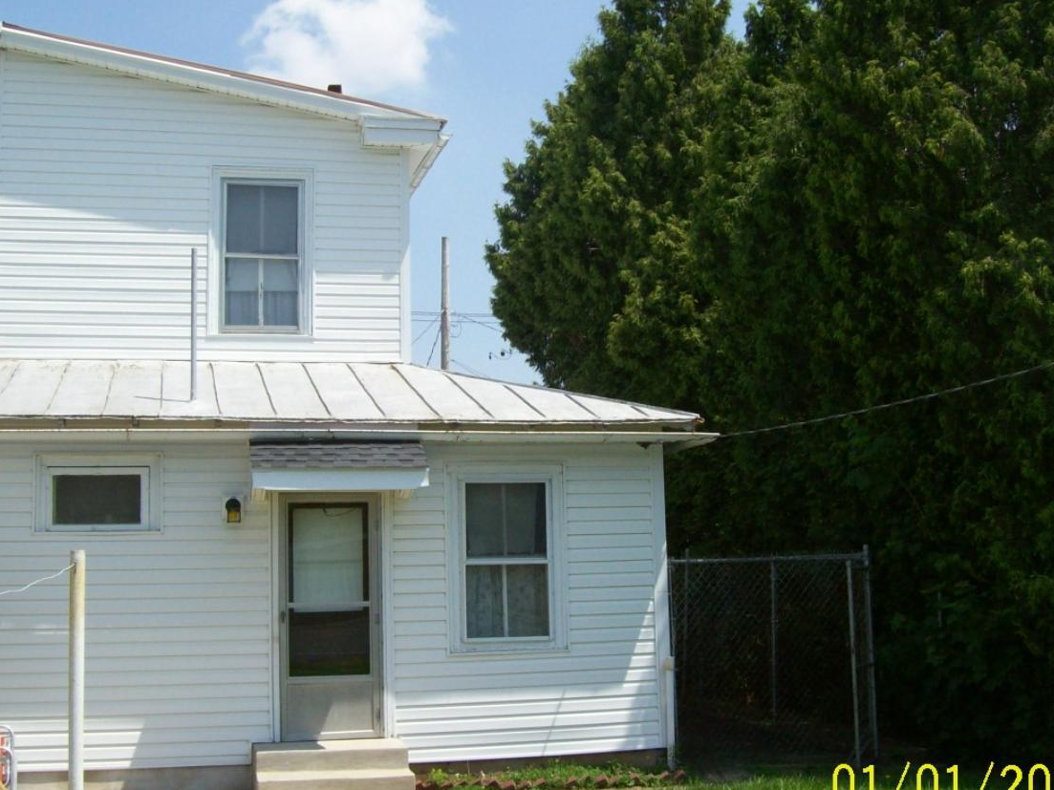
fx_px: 1431
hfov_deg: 40.4
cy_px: 371
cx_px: 518
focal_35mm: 47
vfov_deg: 30.9
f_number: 4.8
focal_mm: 6
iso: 80
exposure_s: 1/542
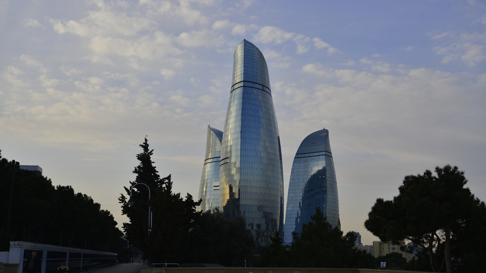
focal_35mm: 47
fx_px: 606
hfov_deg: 43.7
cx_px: 241
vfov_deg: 25.4
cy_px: 160
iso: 200
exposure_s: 1/400
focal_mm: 44
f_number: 7.1
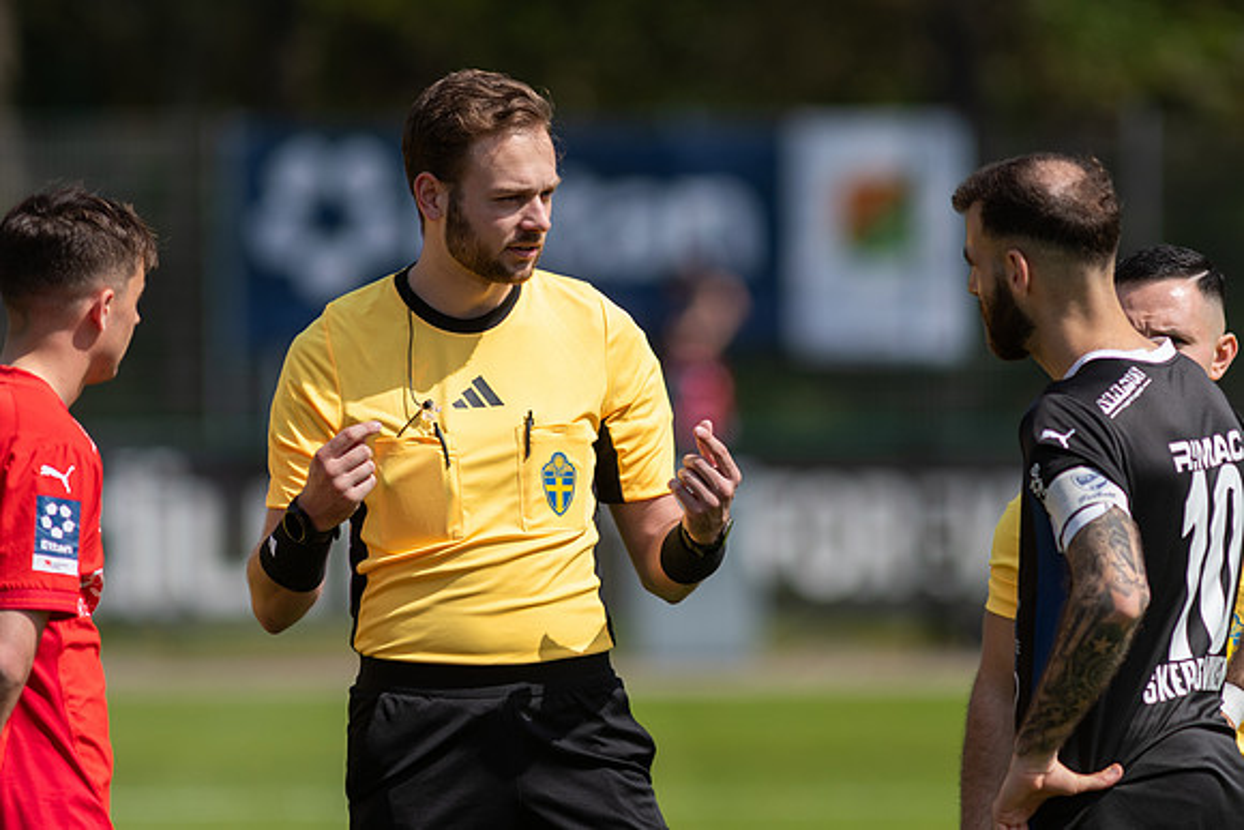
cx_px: 622
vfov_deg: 3.1
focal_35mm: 450
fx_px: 15553
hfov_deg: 4.6
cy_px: 415
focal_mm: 300
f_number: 3.2
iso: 100
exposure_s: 1/2000
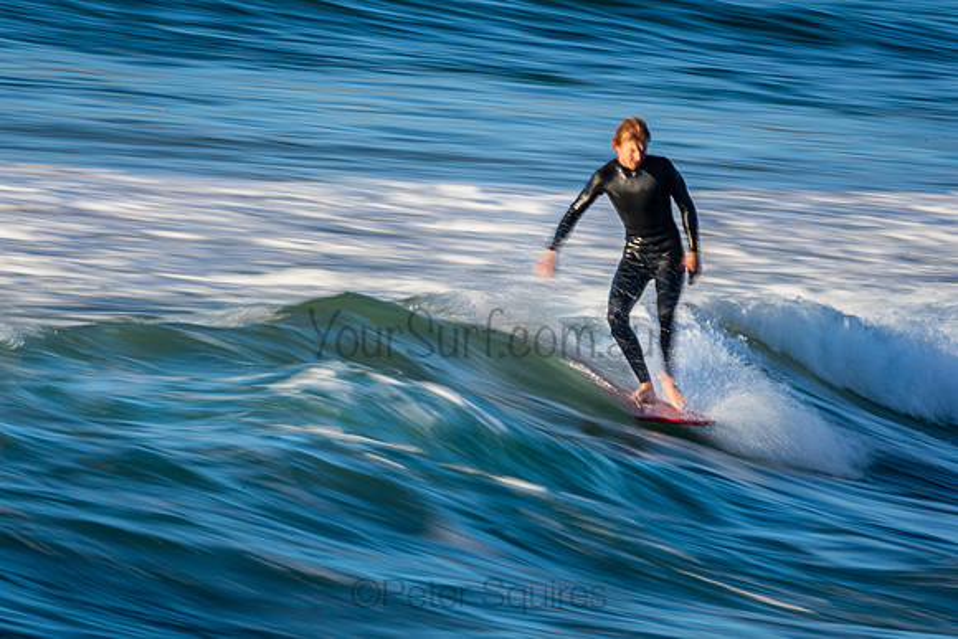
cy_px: 320
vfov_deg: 1.8
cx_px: 479
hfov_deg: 2.7
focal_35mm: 750
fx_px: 19962
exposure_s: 1/15
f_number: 29
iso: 100
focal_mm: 500
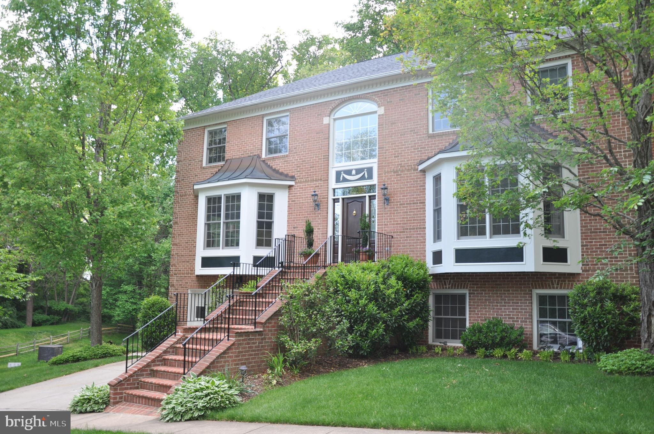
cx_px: 327
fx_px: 572
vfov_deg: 41.6
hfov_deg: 59.6
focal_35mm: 32
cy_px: 217
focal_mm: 21
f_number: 5.6
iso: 200
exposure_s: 1/60
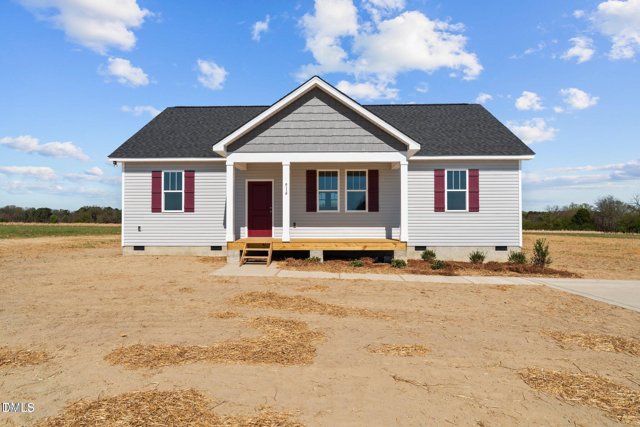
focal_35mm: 22
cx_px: 320
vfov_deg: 58.4
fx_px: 382
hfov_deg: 79.9
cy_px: 214
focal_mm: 21.5
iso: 400
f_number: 8
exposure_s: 1/1000
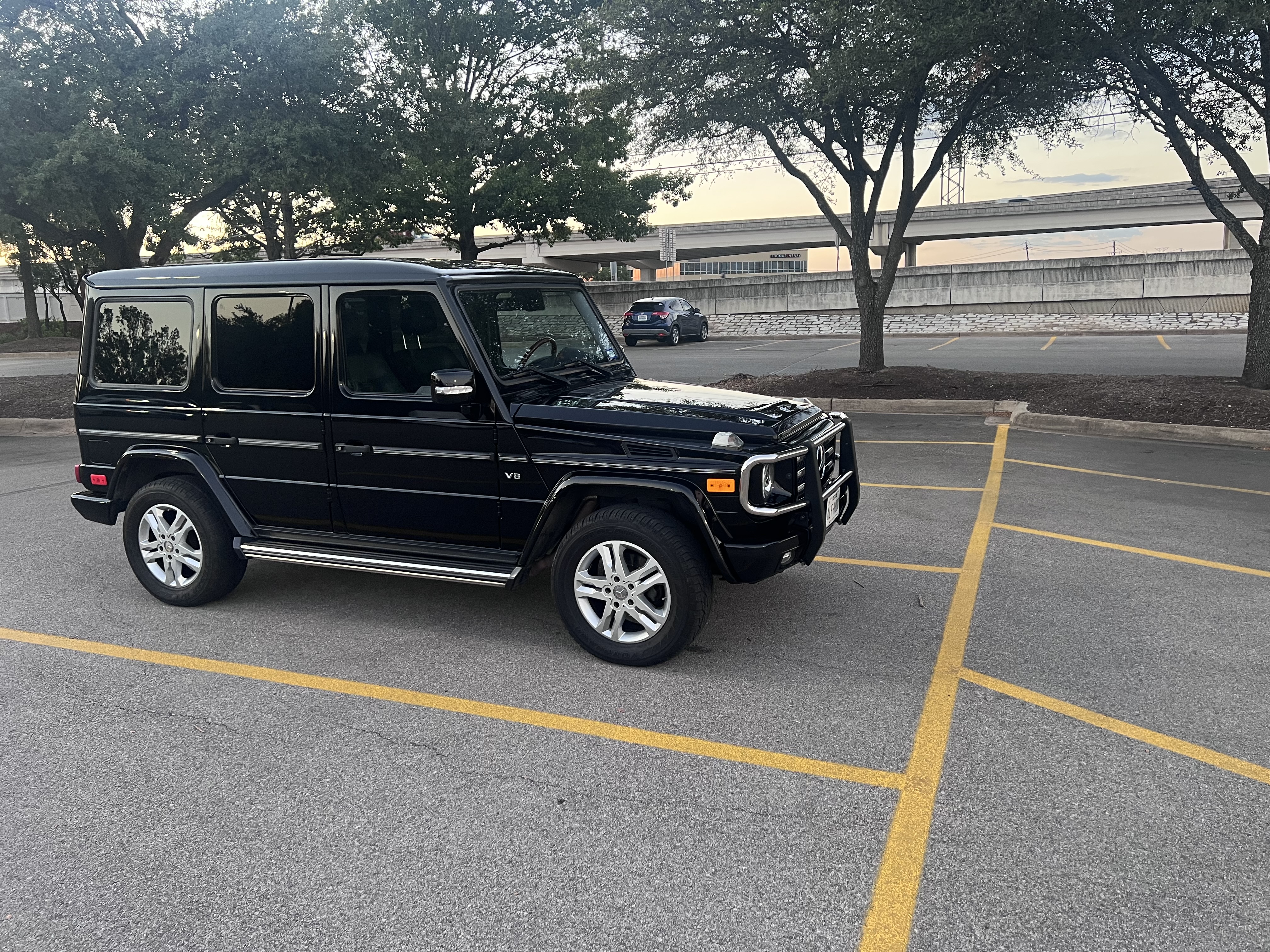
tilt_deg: -11.6
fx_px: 954
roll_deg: +1.8
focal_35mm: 26
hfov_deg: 67.3
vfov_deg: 53.1
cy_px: 476
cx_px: 635
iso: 125
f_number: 1.5
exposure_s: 1/89
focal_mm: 5.7
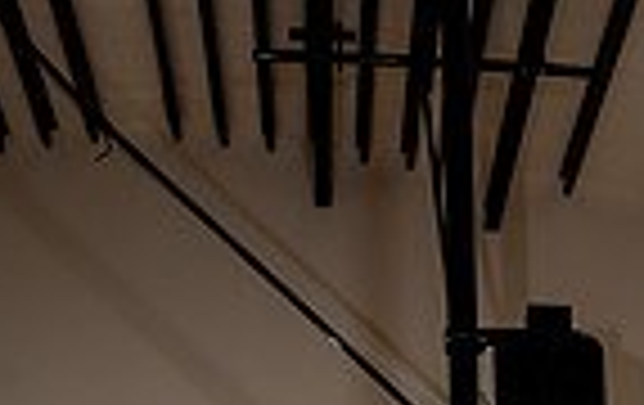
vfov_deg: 14.5
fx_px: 1125
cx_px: 473
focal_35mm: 64
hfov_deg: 31.4
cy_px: 932
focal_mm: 20
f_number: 5.6
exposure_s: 1/250
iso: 200
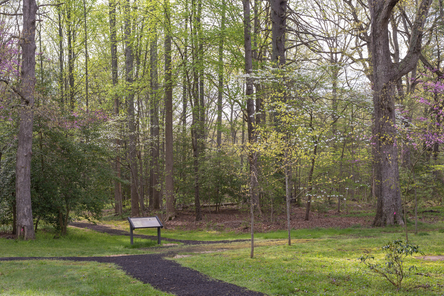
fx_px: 629
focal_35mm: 51
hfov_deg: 38.9
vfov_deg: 26.5
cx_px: 218
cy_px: 146
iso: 250
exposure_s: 1/100
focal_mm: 50
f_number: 7.1
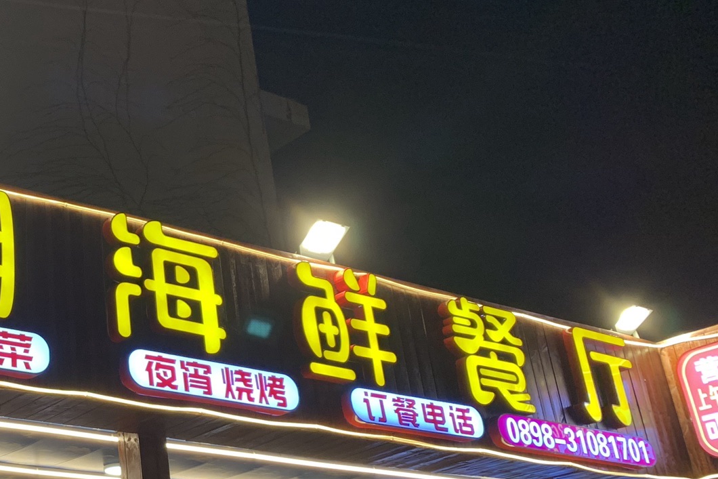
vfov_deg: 26.5
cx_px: 43
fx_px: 1017
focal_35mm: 51
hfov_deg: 36.0
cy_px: 236
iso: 80
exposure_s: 1/100
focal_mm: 4.25
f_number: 1.8
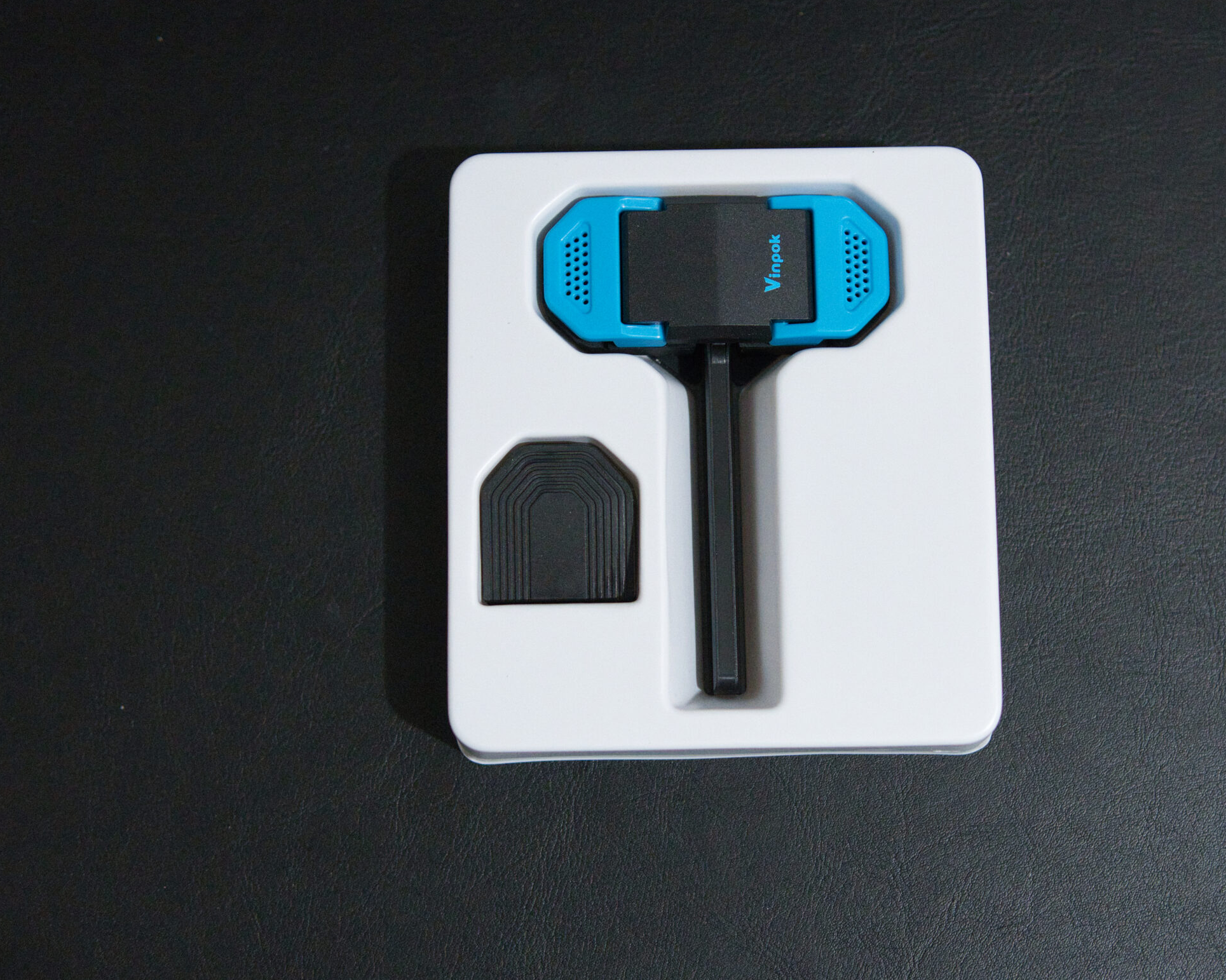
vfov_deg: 27.1
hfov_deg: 33.5
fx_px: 2032
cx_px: 730
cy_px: 461
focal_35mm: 56
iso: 5000
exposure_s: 1/160
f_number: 2.8
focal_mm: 30
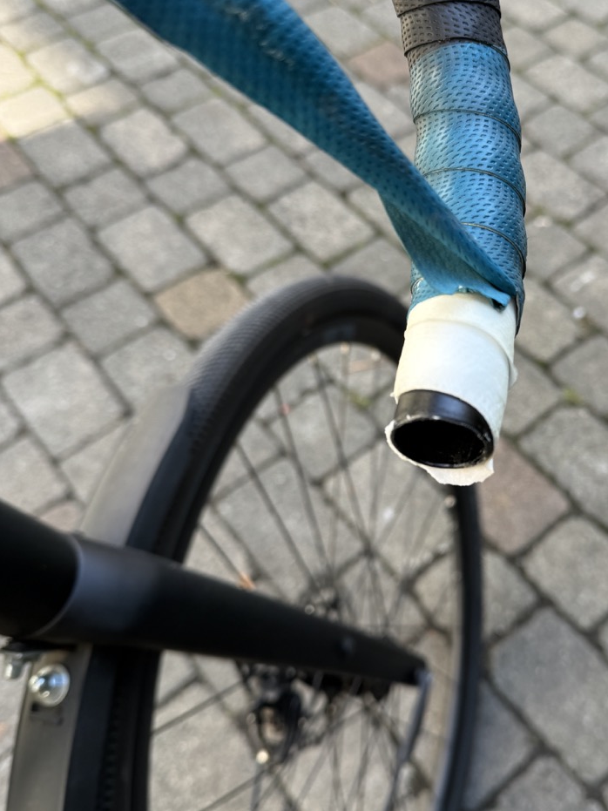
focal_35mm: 33
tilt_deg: -53.8
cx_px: 416
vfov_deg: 55.3
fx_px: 773
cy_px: 389
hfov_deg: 42.2
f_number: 1.78
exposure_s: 1/387
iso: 80
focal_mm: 6.76
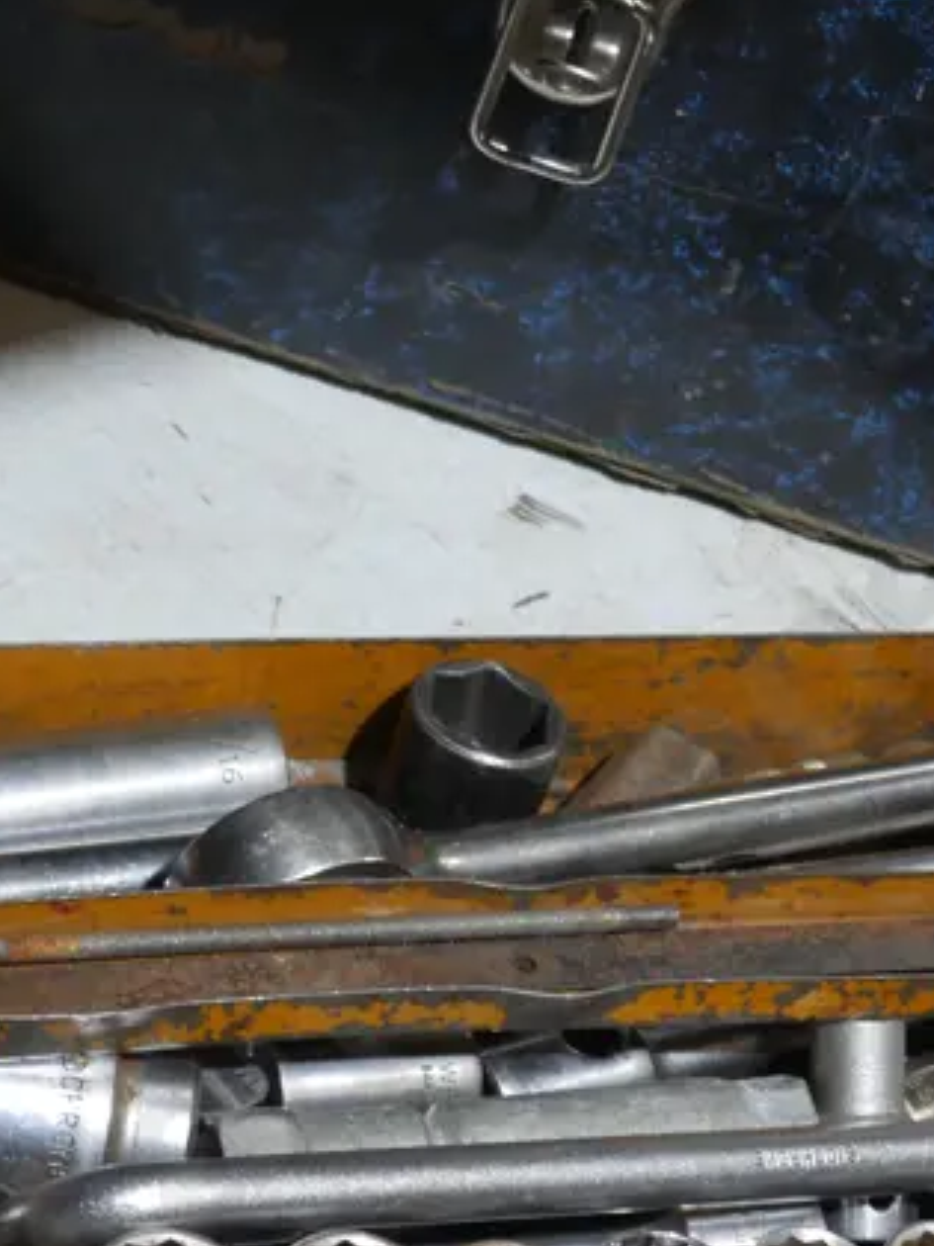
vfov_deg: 16.0
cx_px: 341
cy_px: 1043
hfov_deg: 12.1
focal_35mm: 122
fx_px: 4389
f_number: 5.3
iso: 800
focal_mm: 25
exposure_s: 1/60
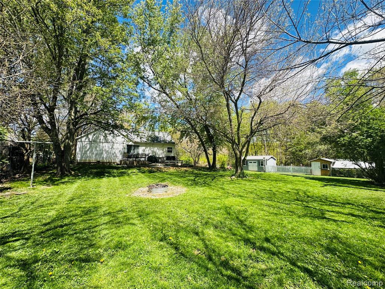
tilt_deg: +6.6
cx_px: 192
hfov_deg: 102.1
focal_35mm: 14
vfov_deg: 85.7
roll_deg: +1.0
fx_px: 156
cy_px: 144
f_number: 2.2
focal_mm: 2.22
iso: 40
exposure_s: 1/842
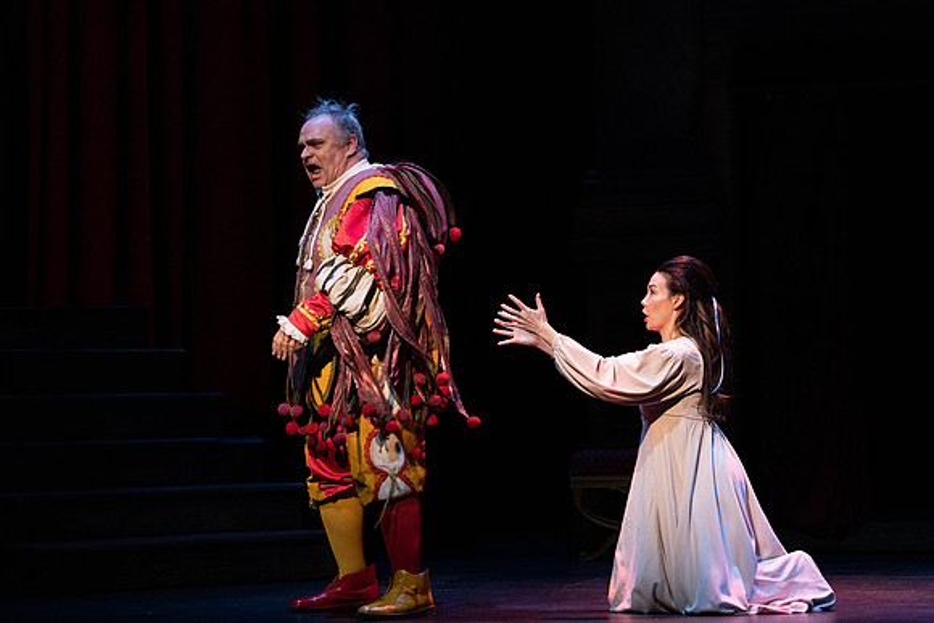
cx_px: 467
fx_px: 3815
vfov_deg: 9.3
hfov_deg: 14.0
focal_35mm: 147
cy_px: 312
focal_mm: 147
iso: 4000
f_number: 7.1
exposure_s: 1/250
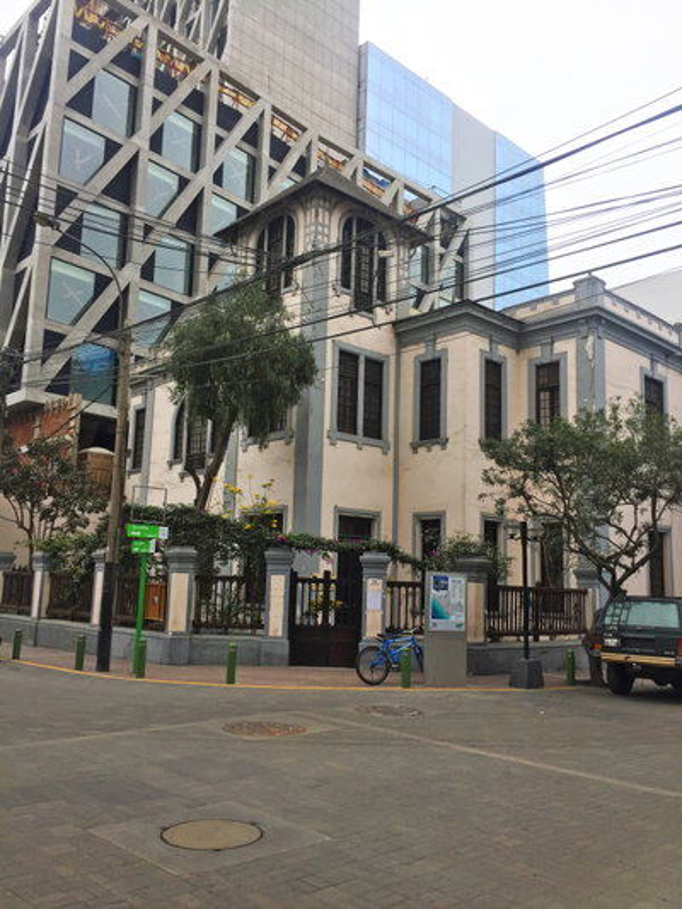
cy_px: 454
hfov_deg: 48.2
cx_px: 341
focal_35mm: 29
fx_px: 762
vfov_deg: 61.6
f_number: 2.2
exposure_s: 1/989
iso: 32
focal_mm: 4.15
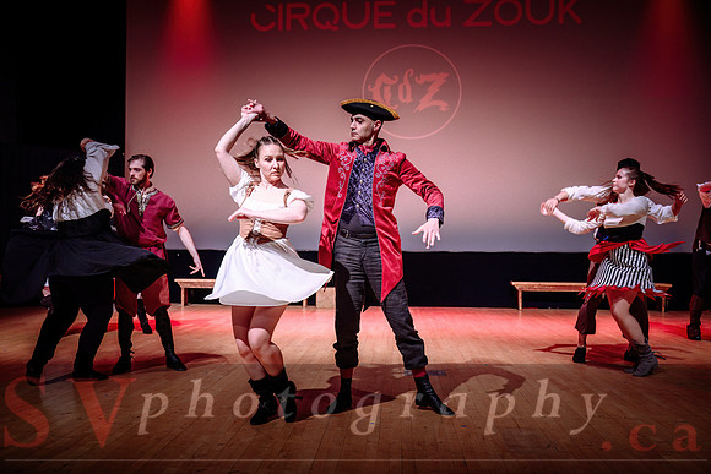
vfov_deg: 35.6
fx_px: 739
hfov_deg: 51.3
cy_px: 257
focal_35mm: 37
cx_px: 325
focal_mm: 34.5
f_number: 2.8
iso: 1600
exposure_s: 1/200
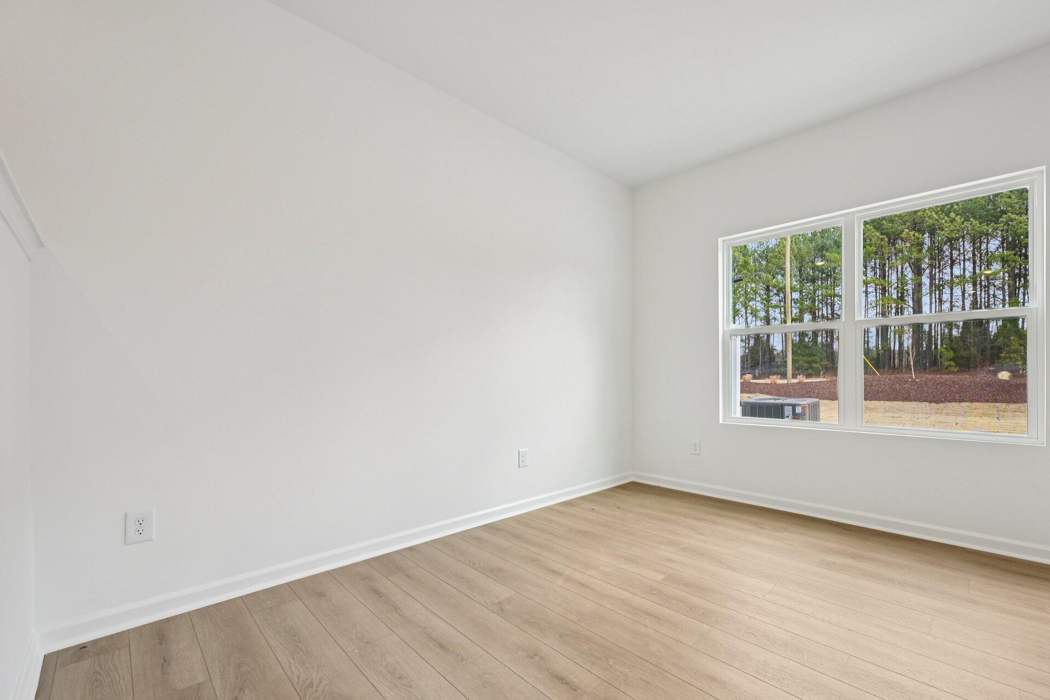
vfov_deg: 77.2
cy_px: 373
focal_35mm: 15
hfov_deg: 100.2
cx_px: 562
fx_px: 437
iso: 100
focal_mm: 14
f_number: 8
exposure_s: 1/25
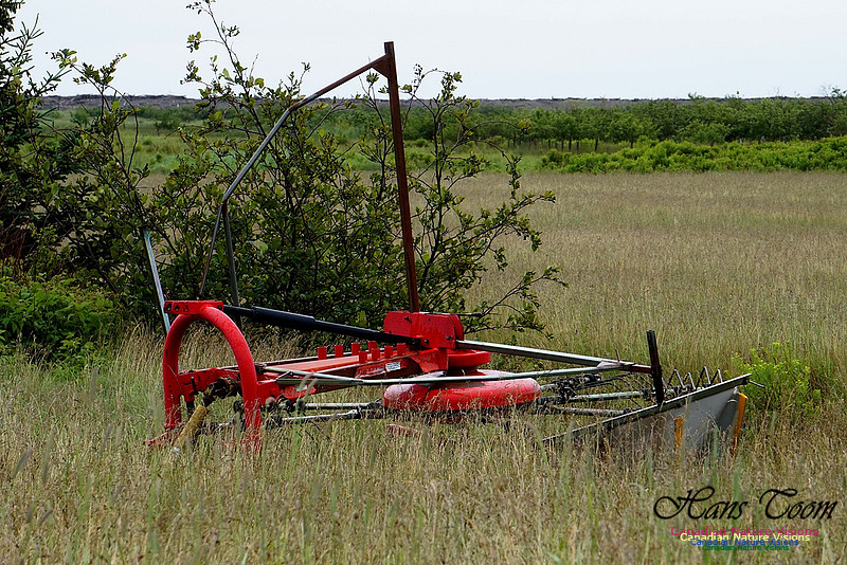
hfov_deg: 10.9
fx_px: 4448
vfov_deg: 7.3
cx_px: 424
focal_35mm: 189
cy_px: 282
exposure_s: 1/320
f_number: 11
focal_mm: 126
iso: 800
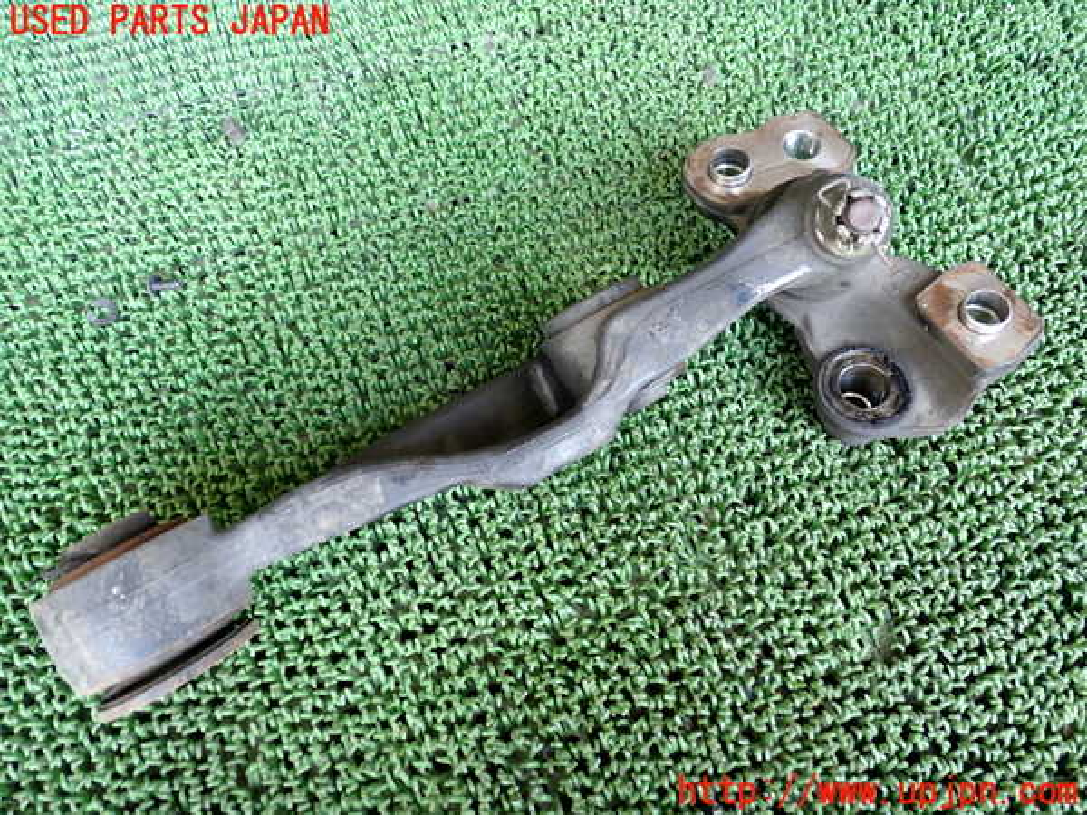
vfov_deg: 46.8
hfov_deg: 60.0
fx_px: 942
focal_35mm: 30
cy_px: 408
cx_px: 544
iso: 200
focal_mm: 5.4
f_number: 2.3
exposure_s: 1/60
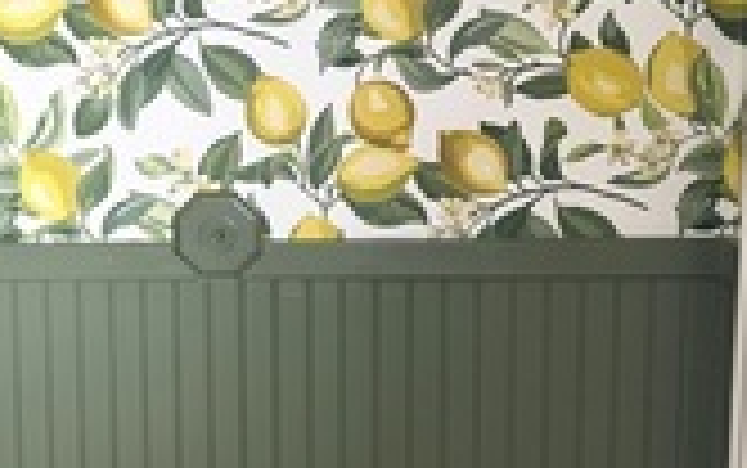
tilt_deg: -9.2
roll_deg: +1.3
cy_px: 166
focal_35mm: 83
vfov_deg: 15.7
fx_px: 1691
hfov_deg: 23.8
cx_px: 2
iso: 160
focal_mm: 5.96
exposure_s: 1/60
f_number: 1.6
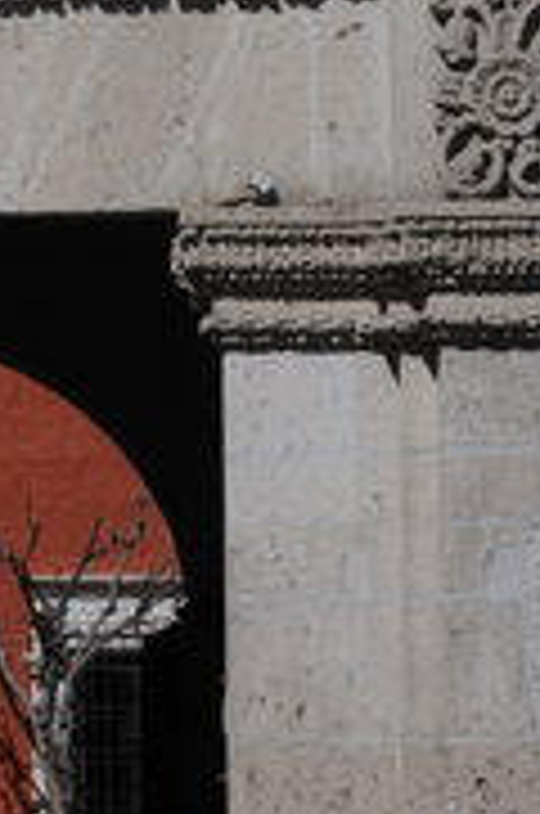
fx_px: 3162
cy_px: 72
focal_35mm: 140
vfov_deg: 14.5
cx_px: -162
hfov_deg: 9.6
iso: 200
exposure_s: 1/640
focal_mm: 28
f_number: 13
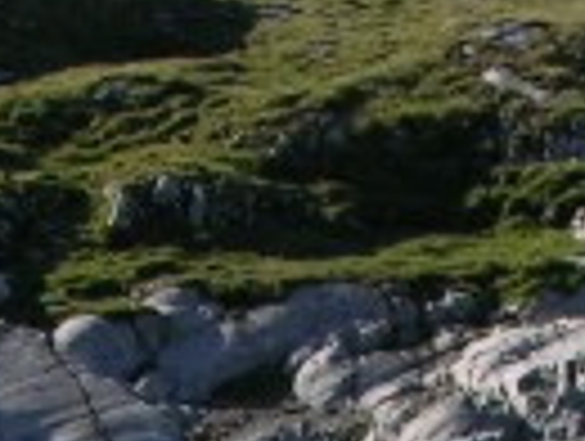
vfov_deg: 5.2
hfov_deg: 7.2
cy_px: 1071
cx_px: 400
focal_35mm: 275
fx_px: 4656
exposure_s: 1/216
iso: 50
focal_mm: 8.9
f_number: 5.6
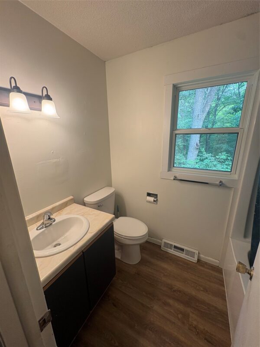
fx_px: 140
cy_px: 174
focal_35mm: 14
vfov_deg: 102.1
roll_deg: +1.2
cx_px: 130
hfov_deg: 85.7
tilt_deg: -13.7
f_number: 2.2
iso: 125
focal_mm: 2.22
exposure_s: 1/60
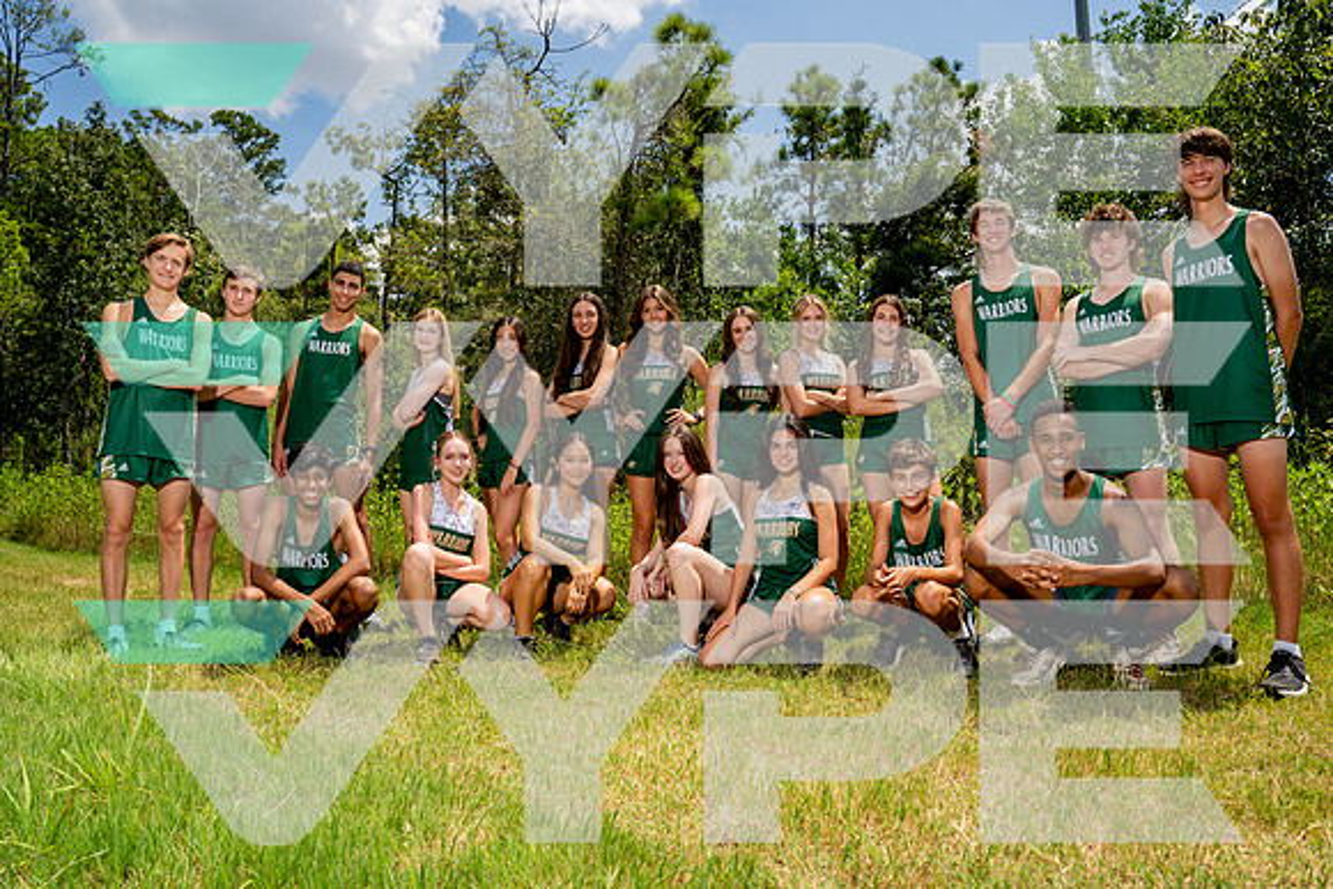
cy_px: 443
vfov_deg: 52.0
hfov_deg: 72.4
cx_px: 653
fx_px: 911
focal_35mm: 25
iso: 100
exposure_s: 1/640
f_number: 5.6
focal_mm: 23
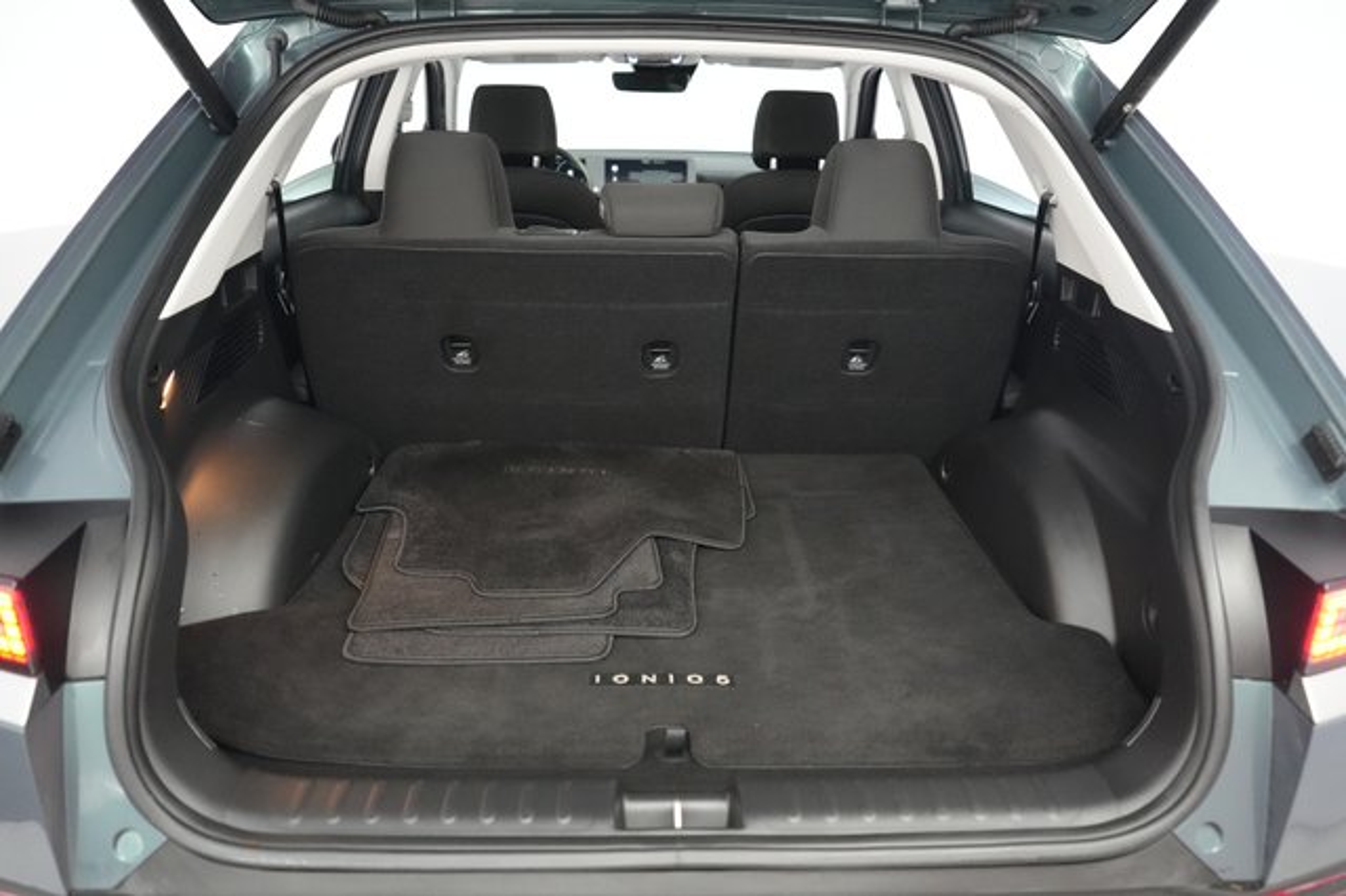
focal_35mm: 26
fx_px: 972
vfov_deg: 49.5
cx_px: 673
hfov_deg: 69.4
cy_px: 448
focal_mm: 26
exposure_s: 1/160
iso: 8000
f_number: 2.8
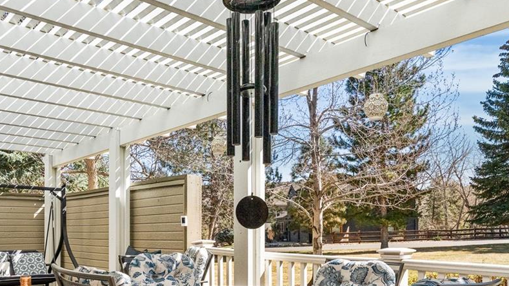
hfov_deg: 57.7
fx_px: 459
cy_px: 232
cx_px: 214
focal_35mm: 34
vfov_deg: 33.6
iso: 1600
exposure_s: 1/8000
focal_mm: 16
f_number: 8
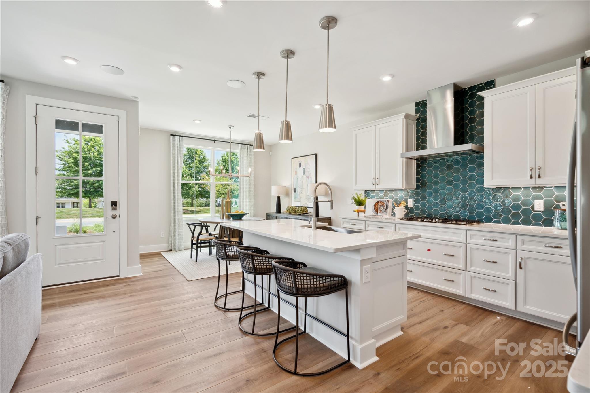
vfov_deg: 73.7
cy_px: 196
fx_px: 262
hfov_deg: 96.7
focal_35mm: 16
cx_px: 295
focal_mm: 16
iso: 200
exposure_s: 1/50
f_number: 8
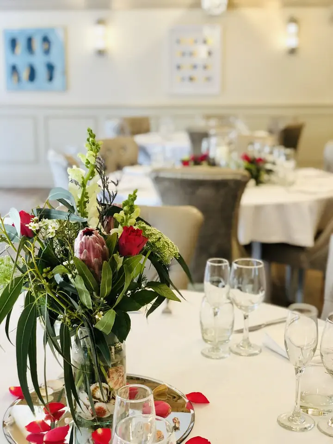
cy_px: 222
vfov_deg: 36.8
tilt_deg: -11.3
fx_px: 667
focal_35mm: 52
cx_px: 166
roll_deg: +1.2
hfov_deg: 28.0
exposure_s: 1/20
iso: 160
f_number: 2.4
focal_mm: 6
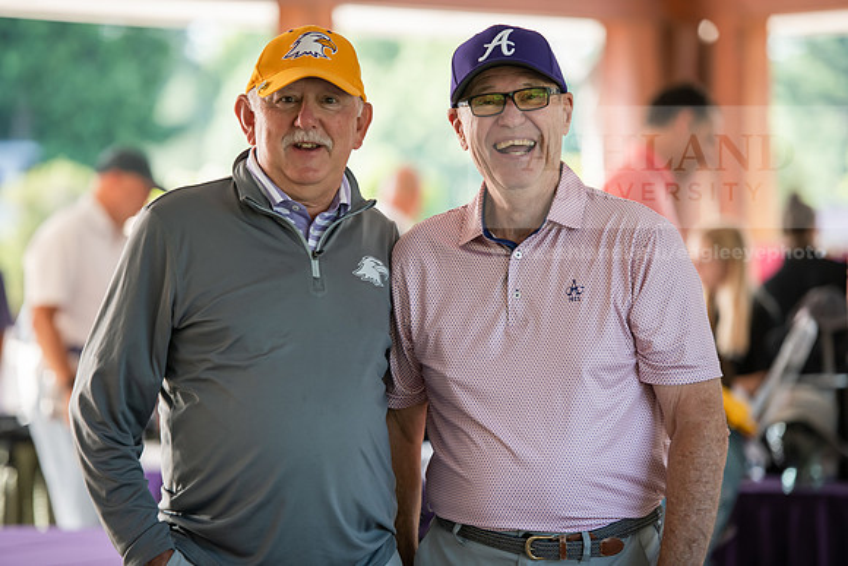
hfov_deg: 12.8
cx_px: 424
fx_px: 3770
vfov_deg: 8.6
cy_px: 283
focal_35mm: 160
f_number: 3.2
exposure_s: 1/250
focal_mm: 160
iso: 320
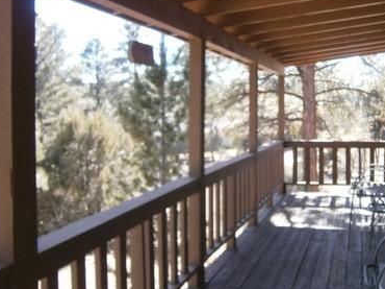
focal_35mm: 45
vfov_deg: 32.1
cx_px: 284
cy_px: 135
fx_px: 500
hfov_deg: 41.0
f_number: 2.8
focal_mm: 4.7
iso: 80
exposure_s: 1/100
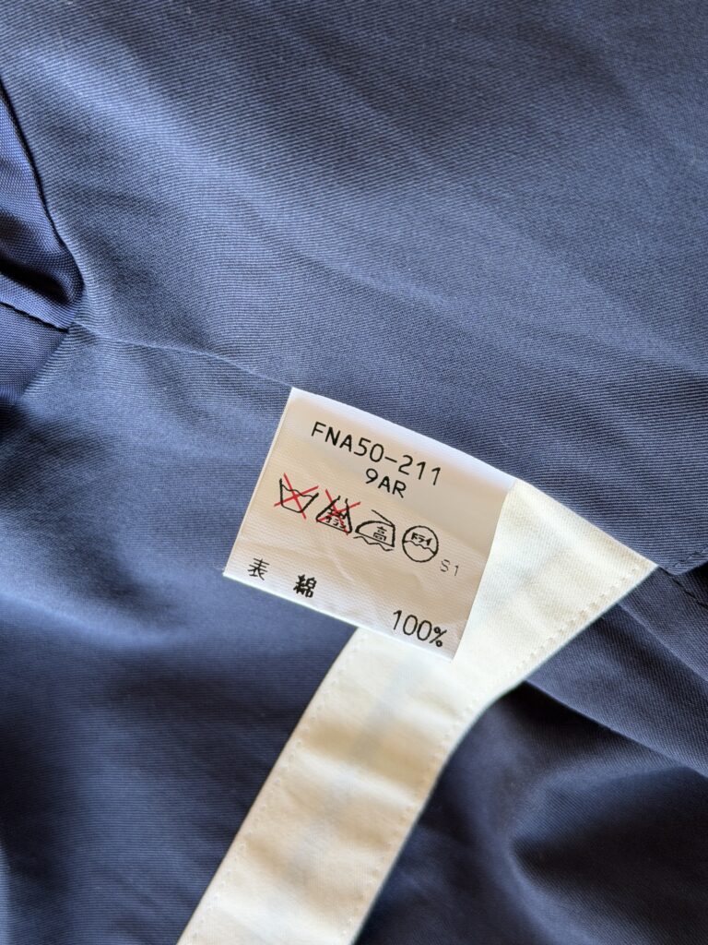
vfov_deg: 39.7
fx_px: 1309
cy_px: 472
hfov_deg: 30.3
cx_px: 354
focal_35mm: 48
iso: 100
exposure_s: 1/74
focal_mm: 6.76
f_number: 1.78
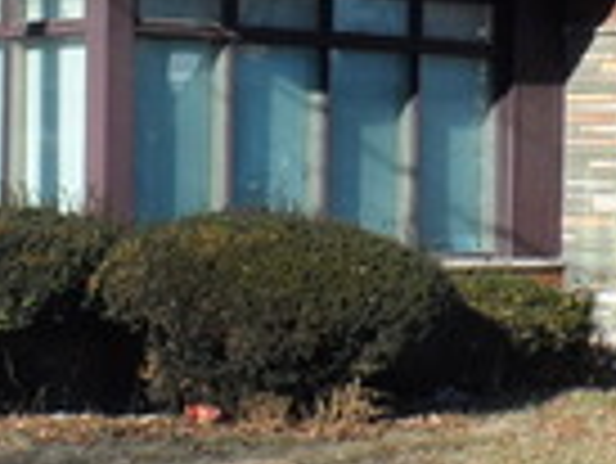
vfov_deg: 9.9
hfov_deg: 13.2
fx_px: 2654
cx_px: 99
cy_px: 90
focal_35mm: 149
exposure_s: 1/350
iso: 80
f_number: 4.8
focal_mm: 5.3
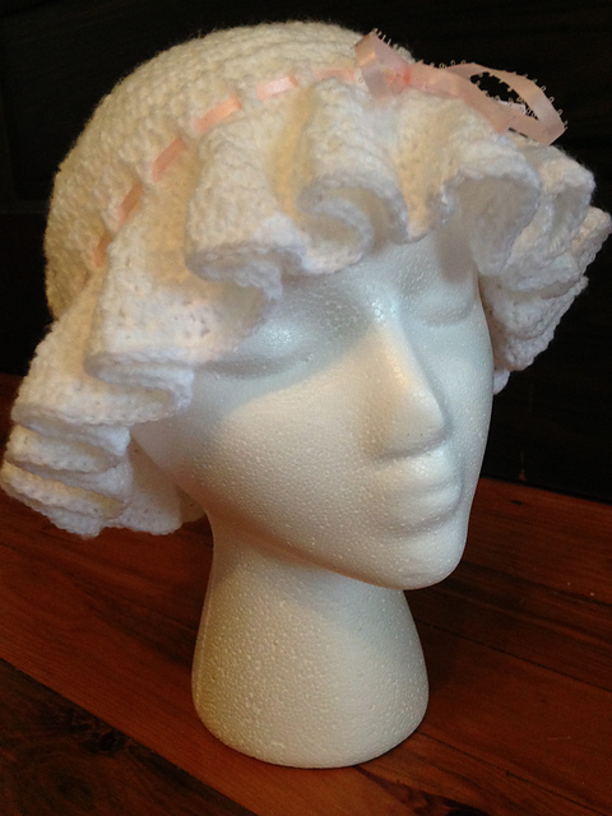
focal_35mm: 33
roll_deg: +0.3
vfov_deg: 55.4
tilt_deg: -17.0
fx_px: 778
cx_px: 306
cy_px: 408
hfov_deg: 42.9
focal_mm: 4.12
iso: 250
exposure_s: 1/20
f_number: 2.4
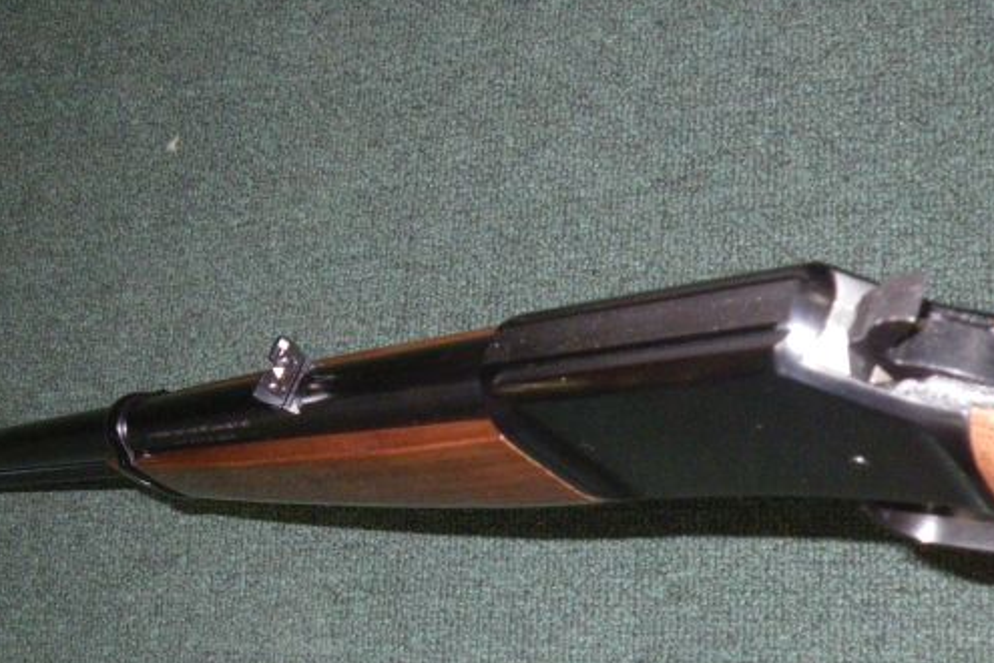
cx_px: 637
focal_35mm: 53
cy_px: 527
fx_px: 1463
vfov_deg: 25.1
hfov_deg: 37.2
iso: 400
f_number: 3.5
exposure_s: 1/50
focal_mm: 5
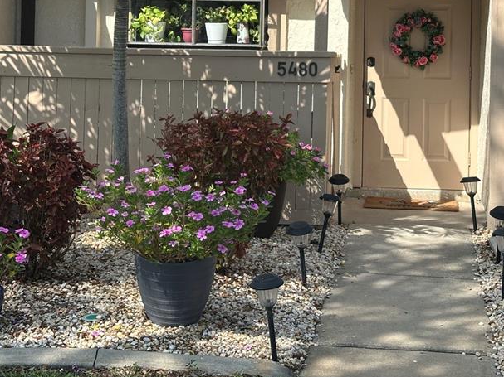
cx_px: 291
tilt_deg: -1.0
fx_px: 1179
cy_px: 71
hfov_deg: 24.1
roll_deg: -1.5
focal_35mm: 81
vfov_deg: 18.0
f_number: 1.78
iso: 64
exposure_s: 1/2160
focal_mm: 6.86
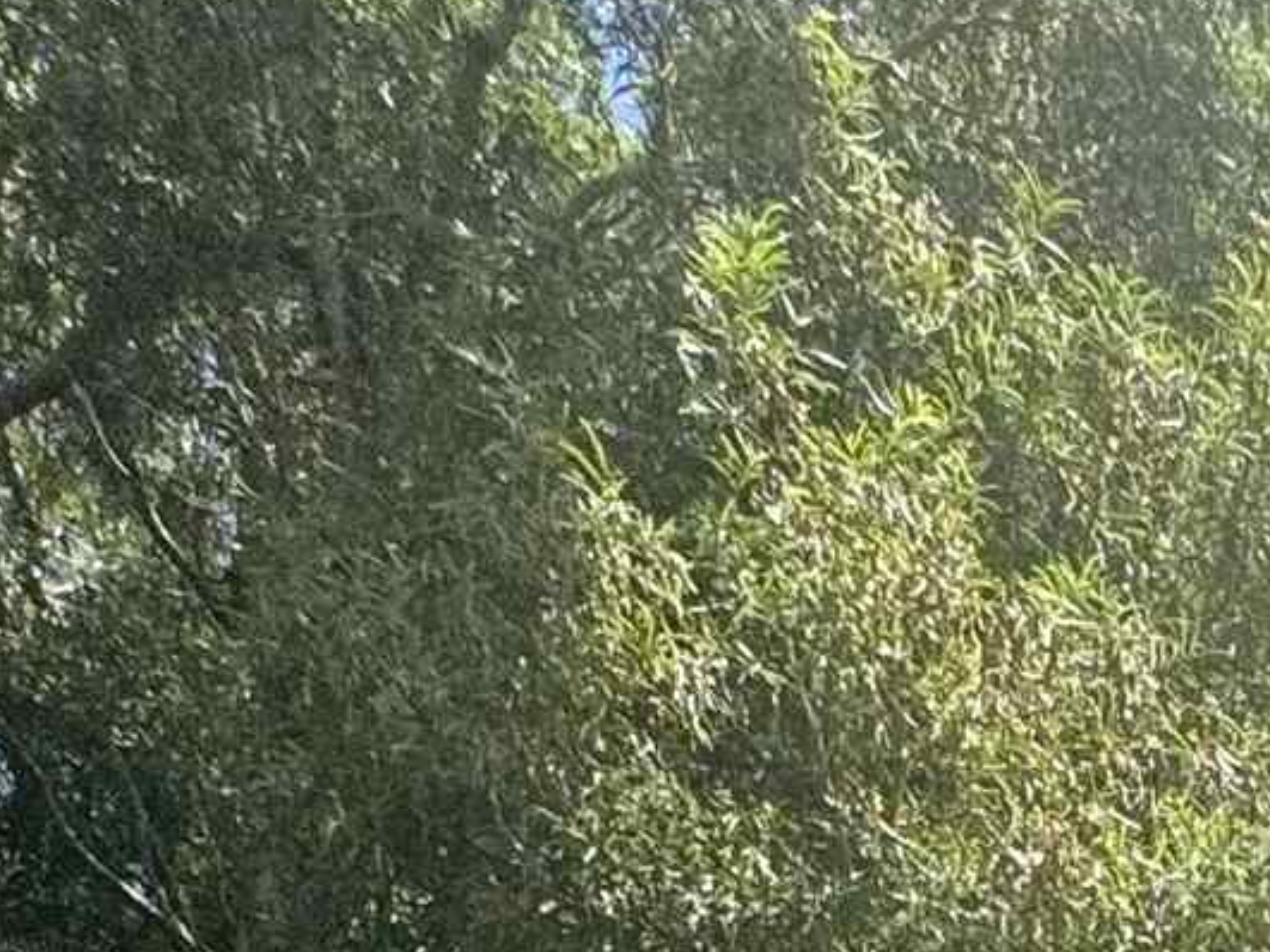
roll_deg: +0.1
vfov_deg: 12.0
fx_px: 2971
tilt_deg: +6.1
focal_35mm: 81
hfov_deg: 21.8
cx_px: 1634
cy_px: 2646
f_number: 2.2
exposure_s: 1/821
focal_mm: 2.22
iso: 40
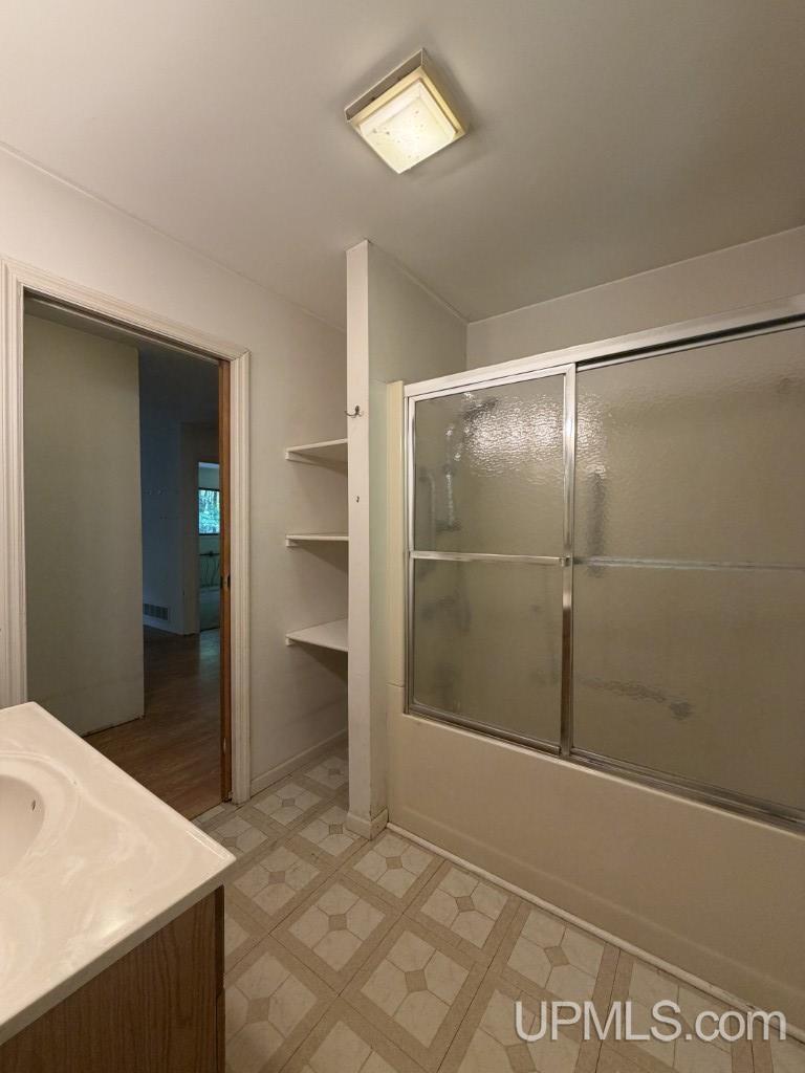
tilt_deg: -1.2
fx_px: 434
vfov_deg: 102.1
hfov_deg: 85.7
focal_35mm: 14
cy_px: 536
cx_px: 402
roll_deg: -0.1
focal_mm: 2.22
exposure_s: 1/60
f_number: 2.2
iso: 200
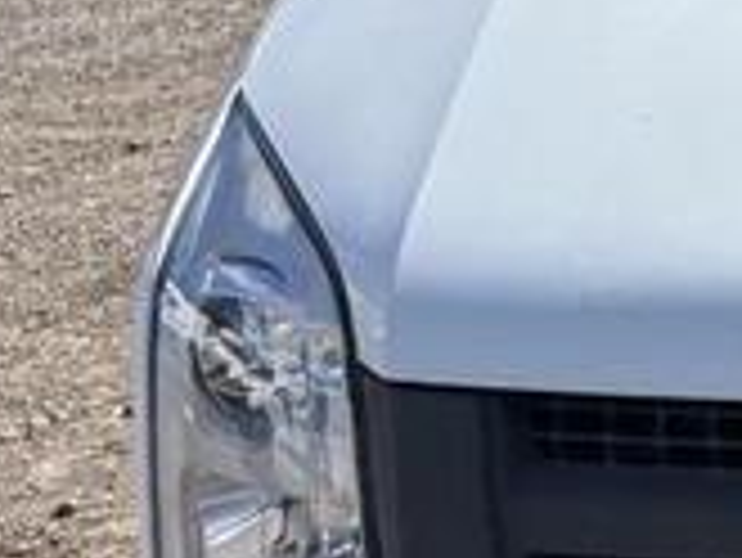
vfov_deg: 10.5
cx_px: 1875
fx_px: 3025
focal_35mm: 141
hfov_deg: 11.3
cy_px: 108
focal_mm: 5.96
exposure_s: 1/3831
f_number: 1.6
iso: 50
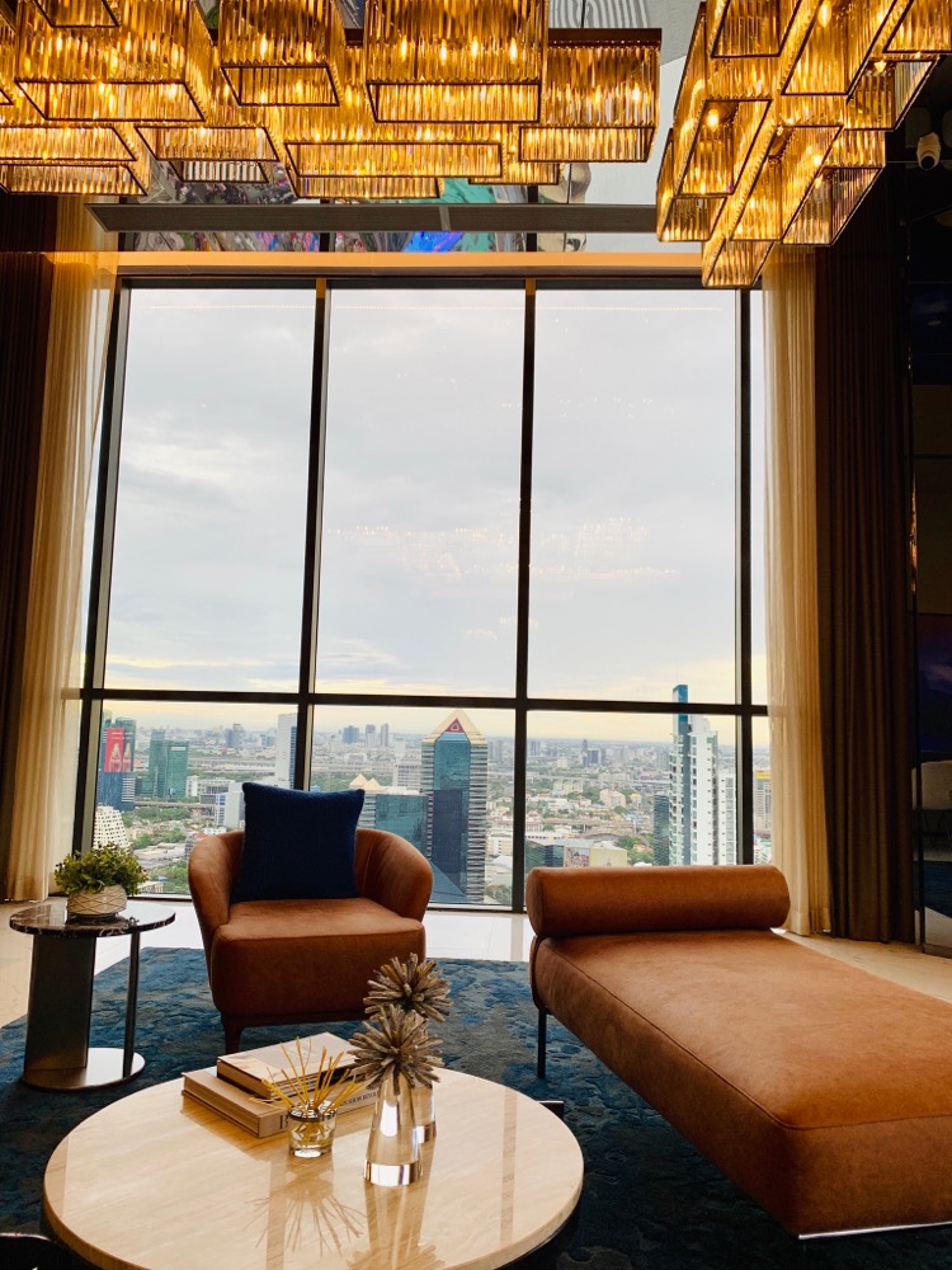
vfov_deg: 67.3
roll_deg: -1.6
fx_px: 953
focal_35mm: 26
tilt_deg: +6.4
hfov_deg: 53.1
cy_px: 635
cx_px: 476
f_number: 1.8
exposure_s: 1/163
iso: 25
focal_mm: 4.25
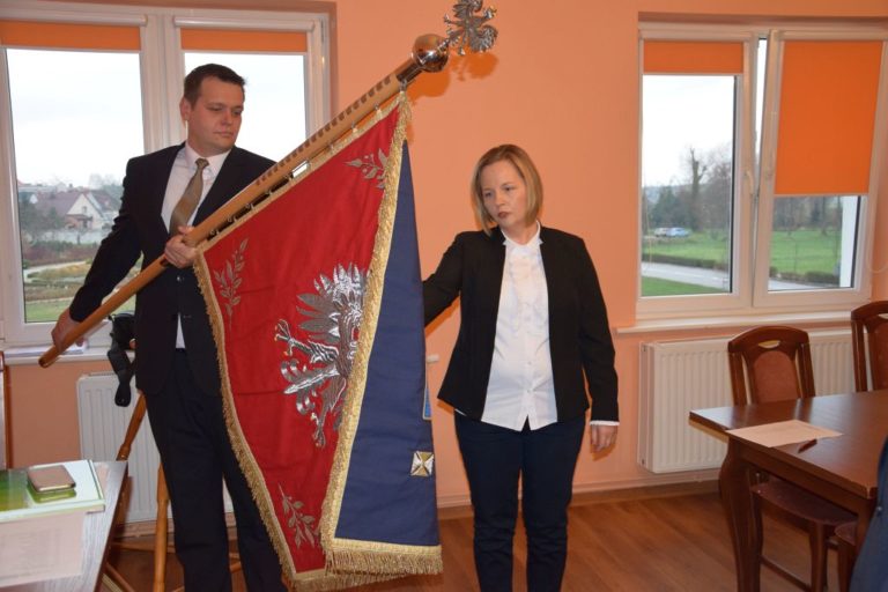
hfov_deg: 49.6
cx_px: 444
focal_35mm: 39
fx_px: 962
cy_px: 296
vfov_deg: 34.2
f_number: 4
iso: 1100
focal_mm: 26
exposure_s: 1/60
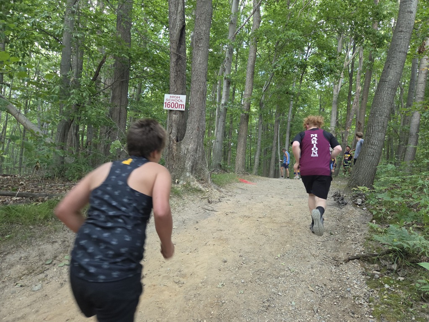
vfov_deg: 58.9
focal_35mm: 23
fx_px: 285
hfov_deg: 73.9
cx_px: 214
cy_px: 161
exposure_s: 1/120
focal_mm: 5.4
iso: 320
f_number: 1.8
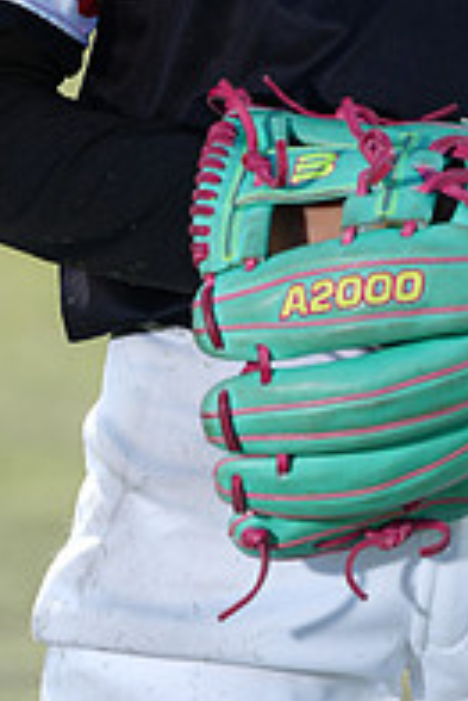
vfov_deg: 3.5
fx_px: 11542
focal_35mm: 593
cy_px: -308
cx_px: 341
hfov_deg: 2.3
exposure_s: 1/250
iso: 64
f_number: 5
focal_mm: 200
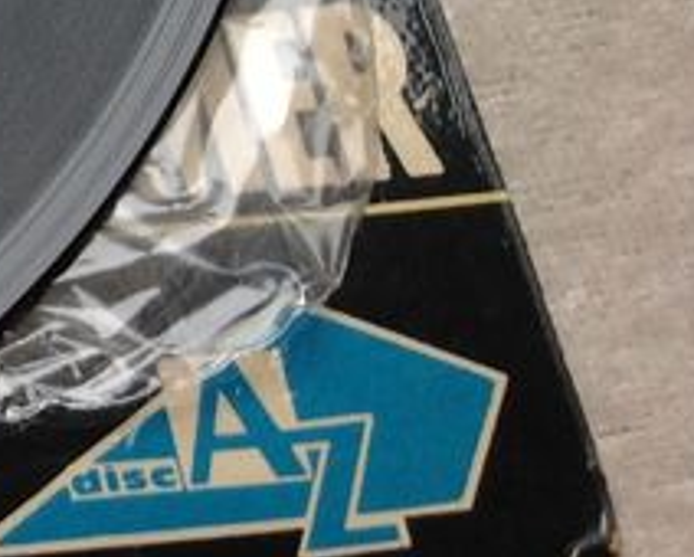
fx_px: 3310
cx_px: -926
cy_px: -303
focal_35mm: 161
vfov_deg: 9.3
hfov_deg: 10.4
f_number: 2.4
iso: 64
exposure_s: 1/60
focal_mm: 4.28
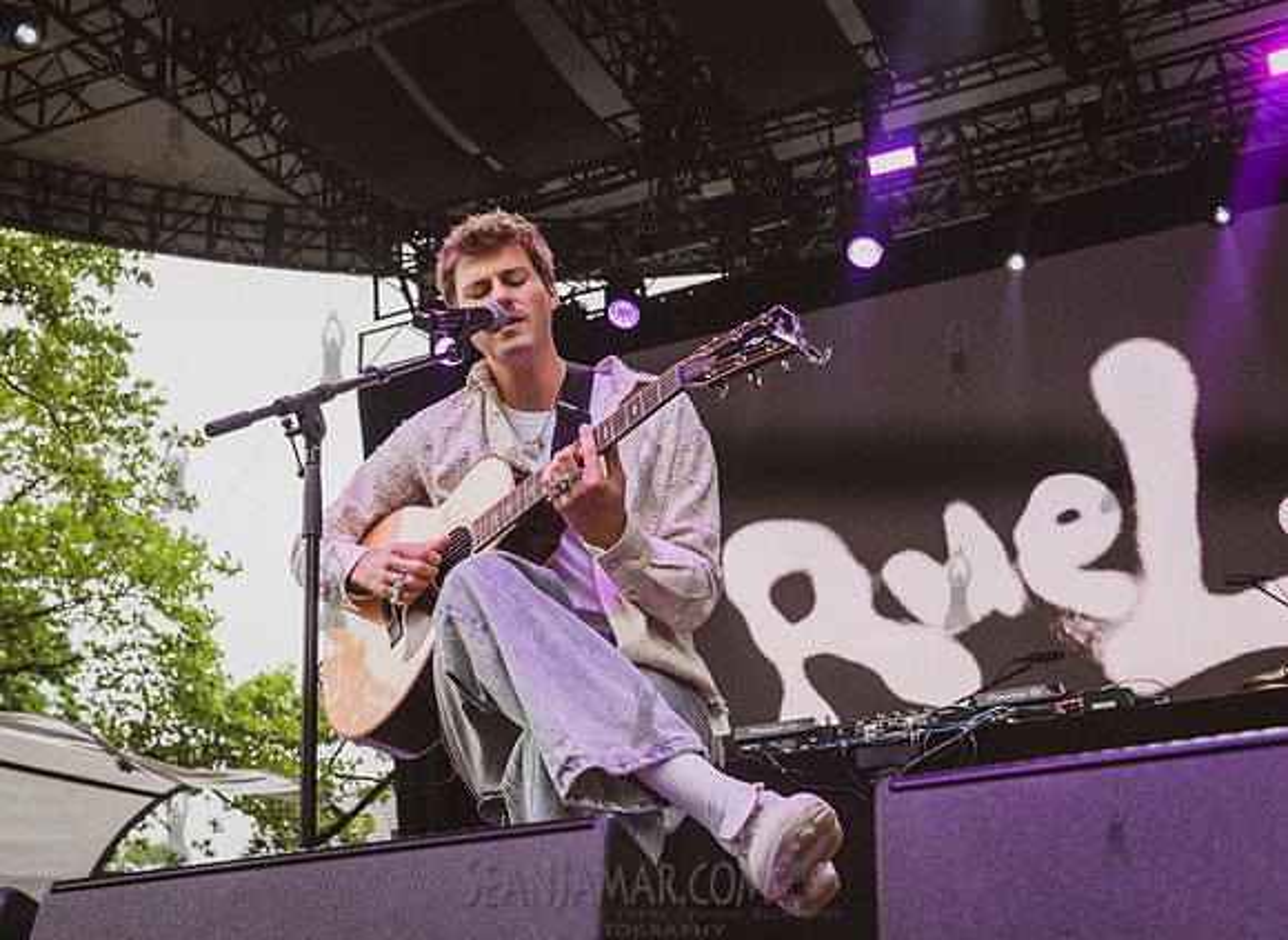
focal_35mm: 45
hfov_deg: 41.8
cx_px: 496
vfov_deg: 31.3
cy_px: 411
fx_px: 1673
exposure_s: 1/1250
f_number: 4.5
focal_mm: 38
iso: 2000
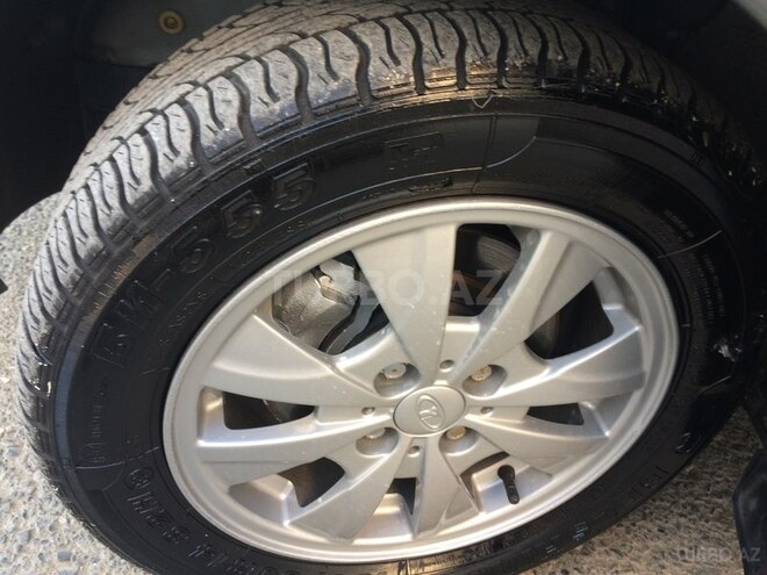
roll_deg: -10.0
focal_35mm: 29
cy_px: 288
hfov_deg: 61.7
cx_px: 384
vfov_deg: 48.2
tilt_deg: -38.5
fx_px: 643
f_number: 2.2
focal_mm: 4.15
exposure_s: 1/50
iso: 40
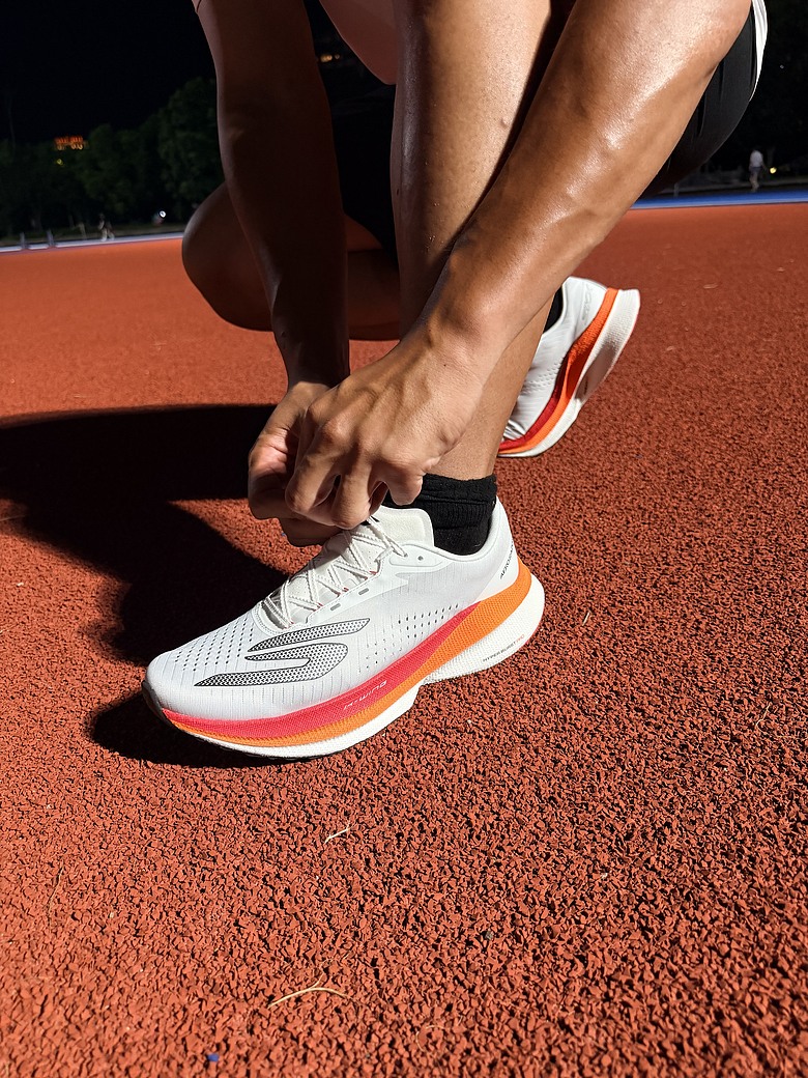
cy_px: 539
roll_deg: +4.6
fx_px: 747
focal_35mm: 24
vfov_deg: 71.6
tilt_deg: -23.0
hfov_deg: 56.8
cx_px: 404
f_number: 1.78
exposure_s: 1/60
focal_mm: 6.76
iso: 250
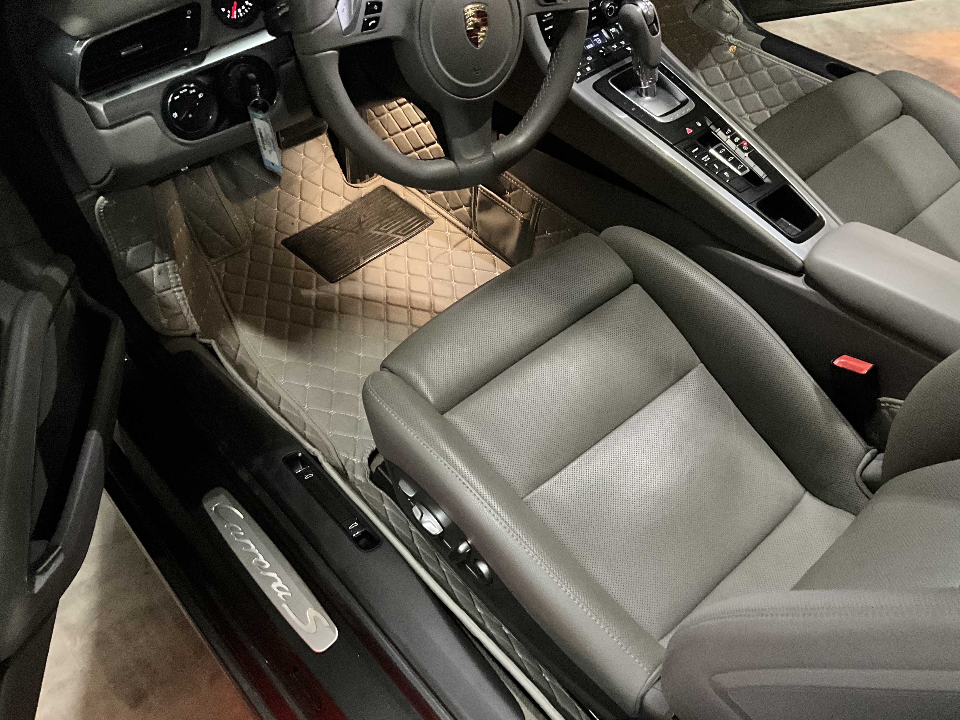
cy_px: 360
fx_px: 804
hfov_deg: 61.7
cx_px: 480
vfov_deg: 48.2
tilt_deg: -48.1
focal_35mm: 29
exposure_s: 1/23
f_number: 1.8
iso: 640
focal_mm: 3
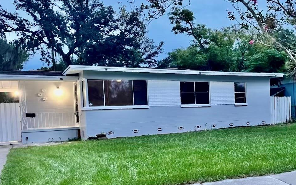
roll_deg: +2.3
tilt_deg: -2.9
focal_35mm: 37
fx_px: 299
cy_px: 128
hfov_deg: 51.8
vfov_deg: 34.0
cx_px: 197
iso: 640
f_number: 1.6
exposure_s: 1/30
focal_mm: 5.1
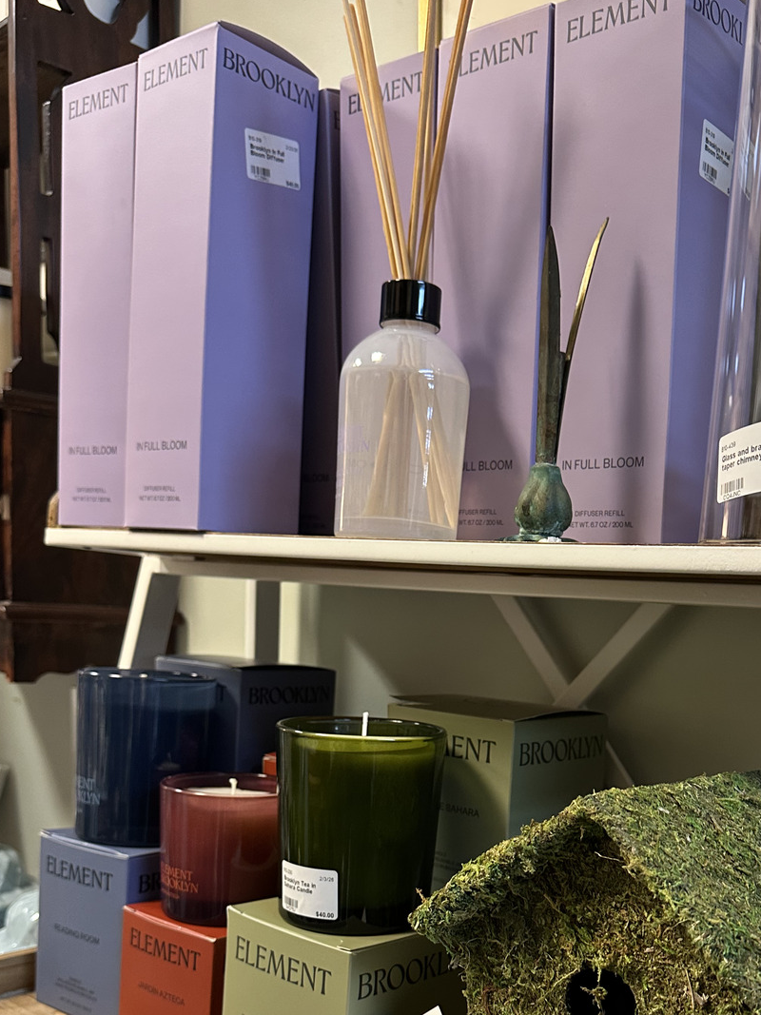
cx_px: 480
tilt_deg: -7.2
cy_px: 733
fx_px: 1055
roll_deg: -2.9
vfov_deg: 49.7
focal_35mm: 36
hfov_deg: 39.4
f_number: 1.78
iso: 320
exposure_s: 1/60
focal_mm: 6.86
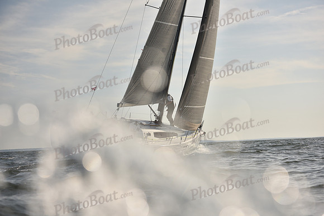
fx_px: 738
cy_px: 108
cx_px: 162
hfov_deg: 24.8
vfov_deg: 16.7
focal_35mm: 82
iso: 250
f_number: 4
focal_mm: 82
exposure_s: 1/2000
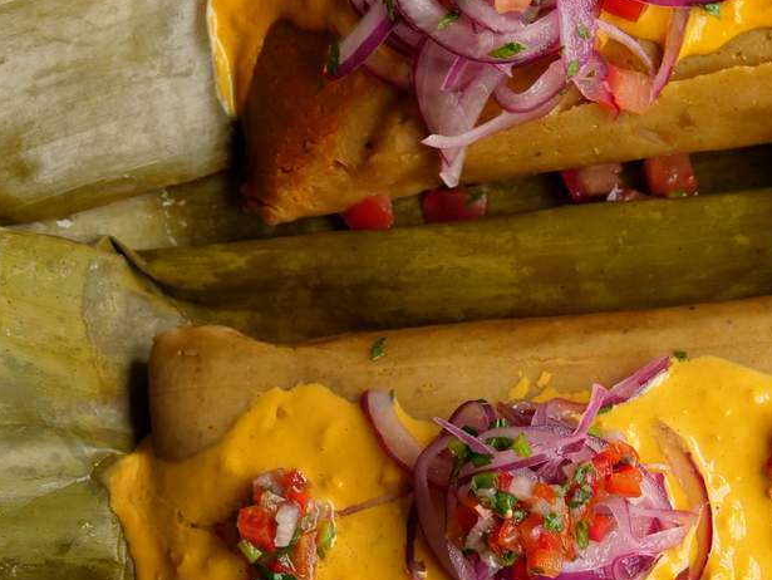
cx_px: 589
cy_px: 75
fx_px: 2901
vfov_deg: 11.4
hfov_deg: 15.1
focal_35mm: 130
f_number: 4.5
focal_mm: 25
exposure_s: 1/60
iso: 500
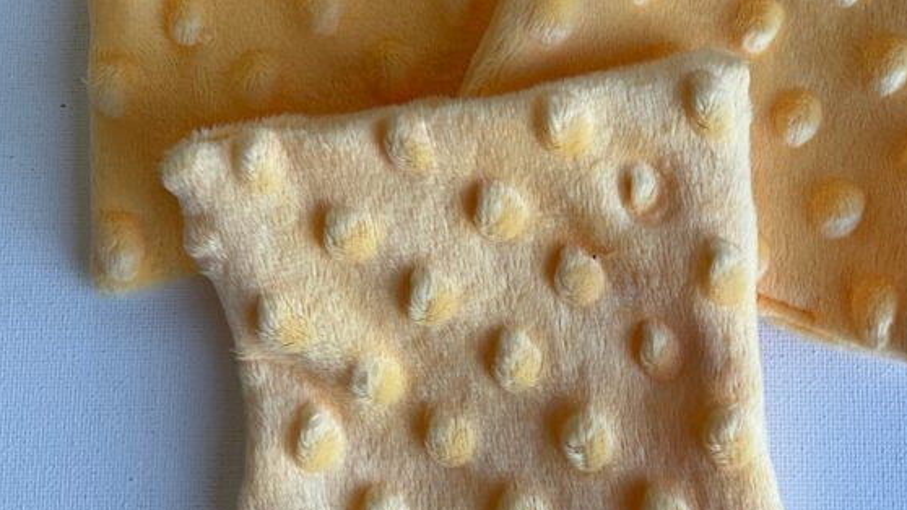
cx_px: 593
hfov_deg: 35.7
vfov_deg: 20.2
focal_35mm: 58
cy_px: 13
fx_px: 1395
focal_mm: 3
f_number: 1.8
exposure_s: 1/128
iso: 16
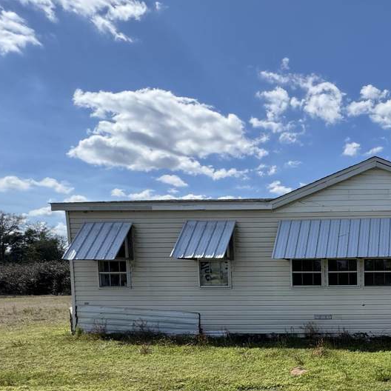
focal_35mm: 30
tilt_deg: -4.7
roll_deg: +0.3
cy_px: 307
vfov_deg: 51.0
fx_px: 383
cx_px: 419
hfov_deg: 43.4
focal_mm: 2.22
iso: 50
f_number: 2.2
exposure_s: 1/1637
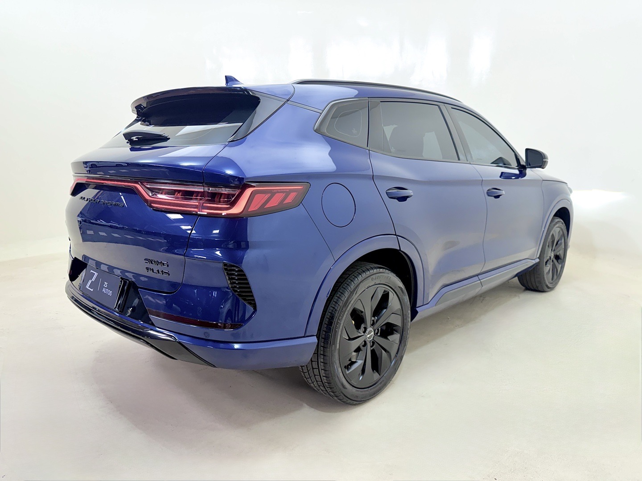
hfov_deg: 71.6
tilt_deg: -10.6
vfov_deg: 56.8
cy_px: 240
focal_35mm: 24
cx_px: 321
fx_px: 445
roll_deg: +0.0
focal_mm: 6.76
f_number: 1.78
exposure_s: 1/190
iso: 200
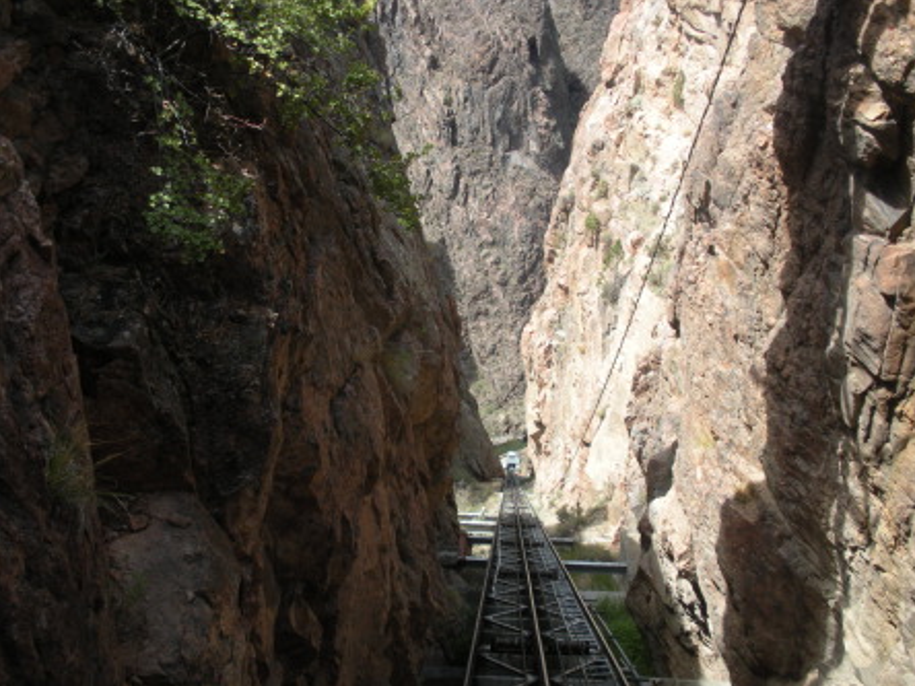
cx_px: 468
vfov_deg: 38.7
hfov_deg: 50.1
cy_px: 350
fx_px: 978
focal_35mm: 37
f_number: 3.5
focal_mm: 6.3
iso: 64
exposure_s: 1/291
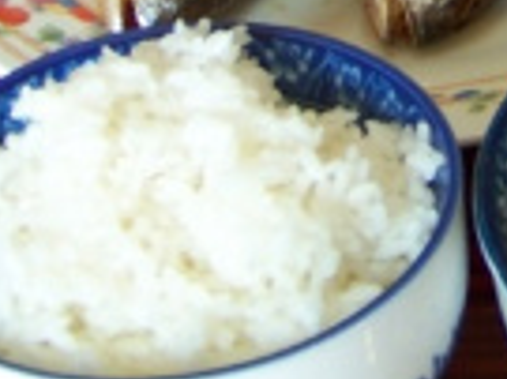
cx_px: 590
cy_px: -353
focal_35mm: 171
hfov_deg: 11.4
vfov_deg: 8.3
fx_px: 2502
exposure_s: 1/50
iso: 64
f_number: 2.8
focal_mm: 5.85
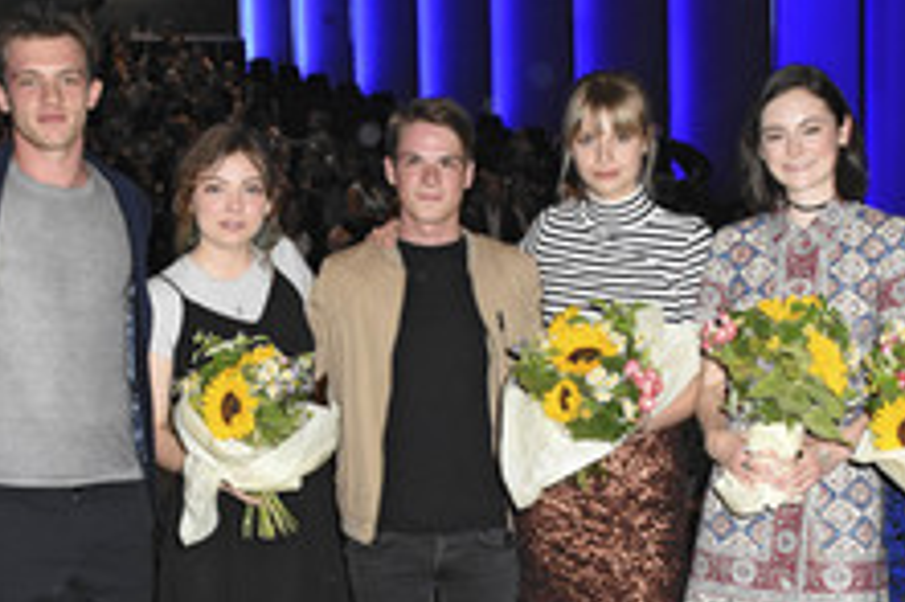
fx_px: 1382
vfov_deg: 24.1
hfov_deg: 36.3
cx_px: 420
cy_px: 508
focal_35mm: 55
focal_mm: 18
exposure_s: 1/160
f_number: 5.6
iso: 3200
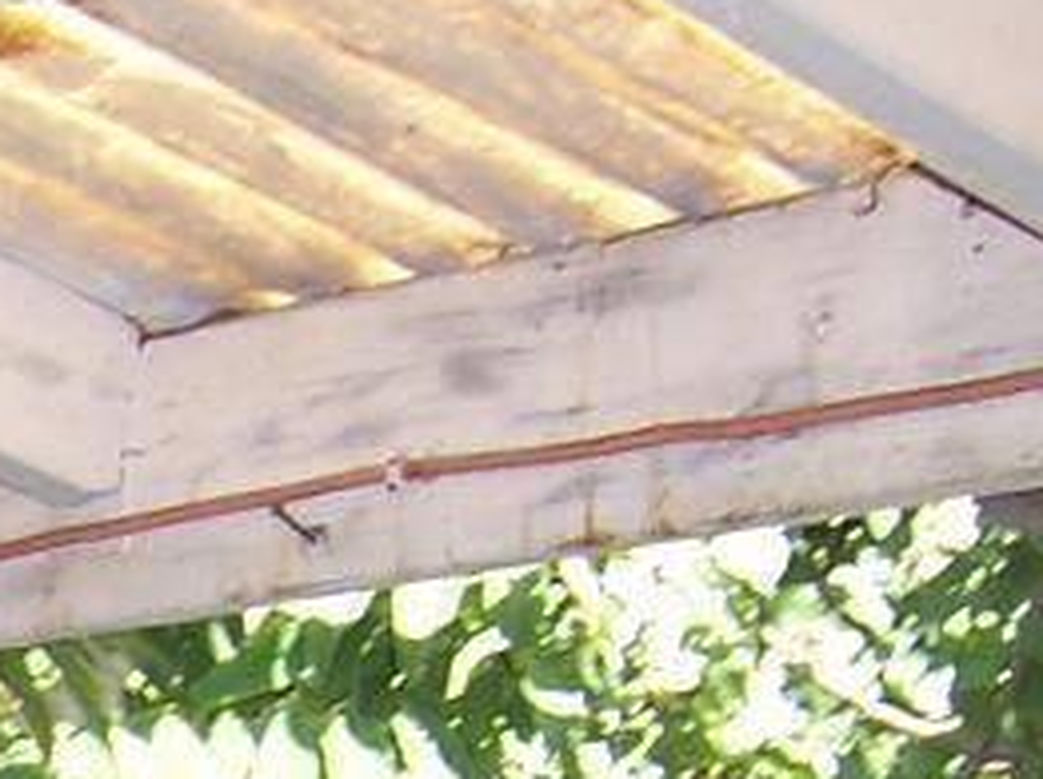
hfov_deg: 11.3
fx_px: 4574
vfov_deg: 9.1
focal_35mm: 152
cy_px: 1630
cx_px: -1287
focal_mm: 5.5
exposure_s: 1/125
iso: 80
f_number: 3.4
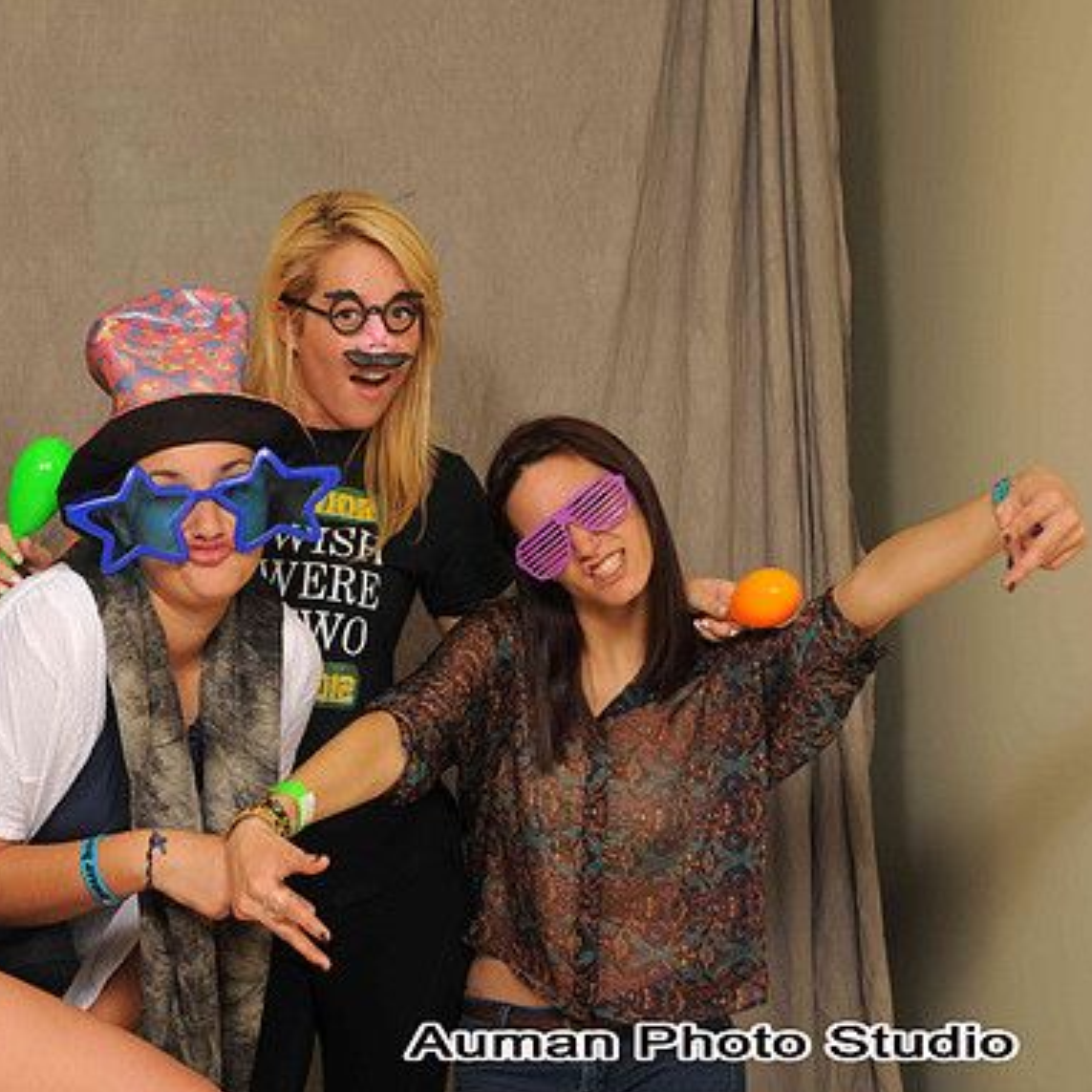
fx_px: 2213
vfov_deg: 27.7
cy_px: 549
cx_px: 287
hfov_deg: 27.4
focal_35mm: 62
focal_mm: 32
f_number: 6.3
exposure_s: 1/125
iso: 200
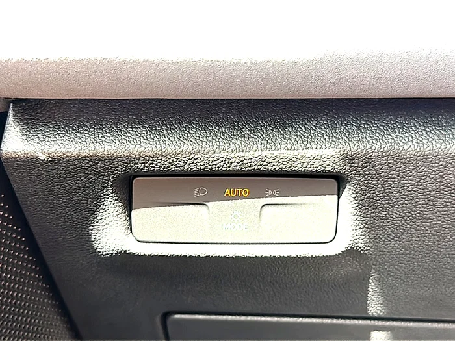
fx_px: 539
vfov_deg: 35.1
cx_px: 228
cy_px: 170
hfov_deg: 45.8
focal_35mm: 41
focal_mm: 6.86
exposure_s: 1/157
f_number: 1.78
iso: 125
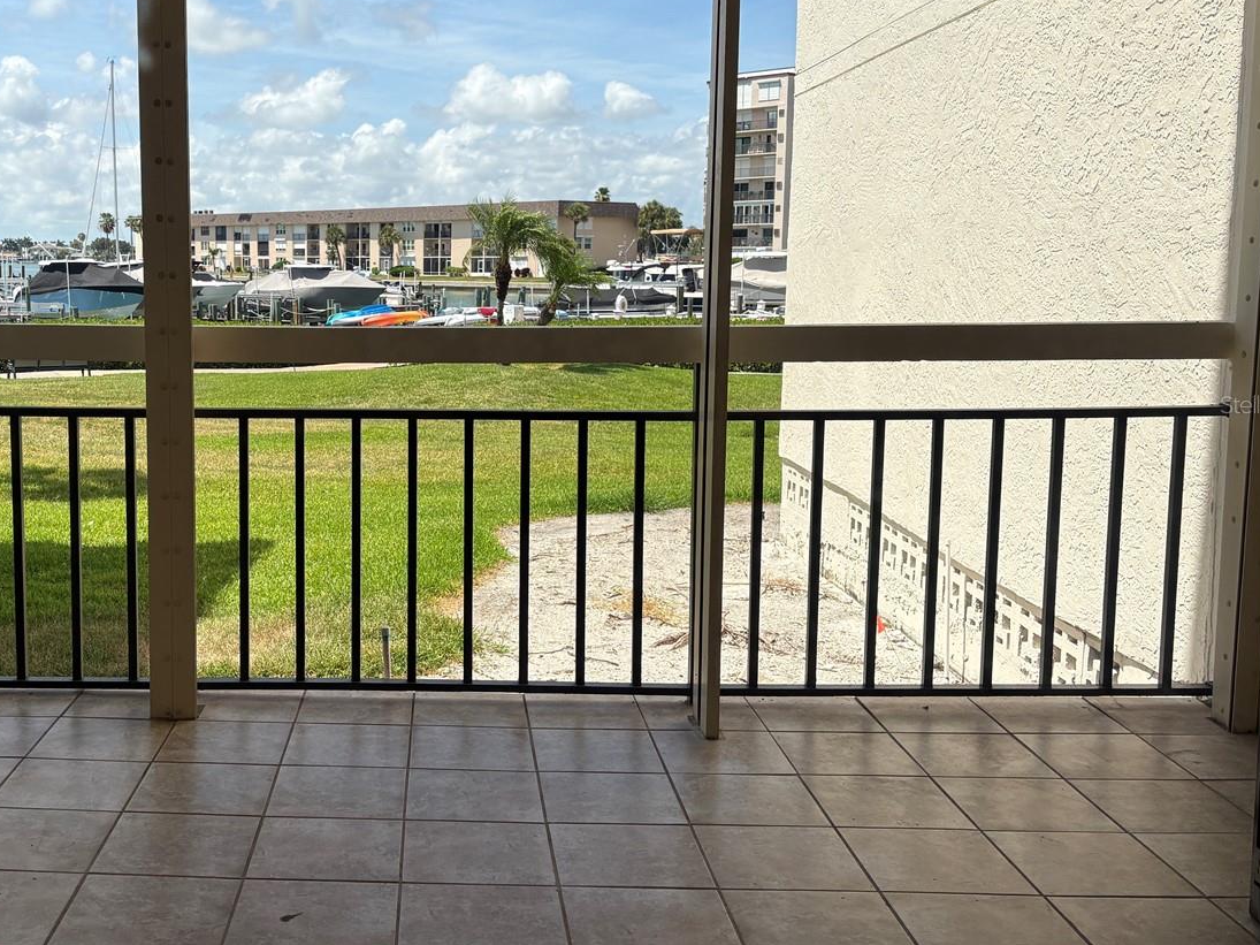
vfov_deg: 37.6
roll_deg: -0.7
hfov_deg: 48.1
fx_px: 1383
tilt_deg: -8.1
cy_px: 404
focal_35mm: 38
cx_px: 408
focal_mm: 5.96
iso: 50
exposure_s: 1/3831
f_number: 1.6
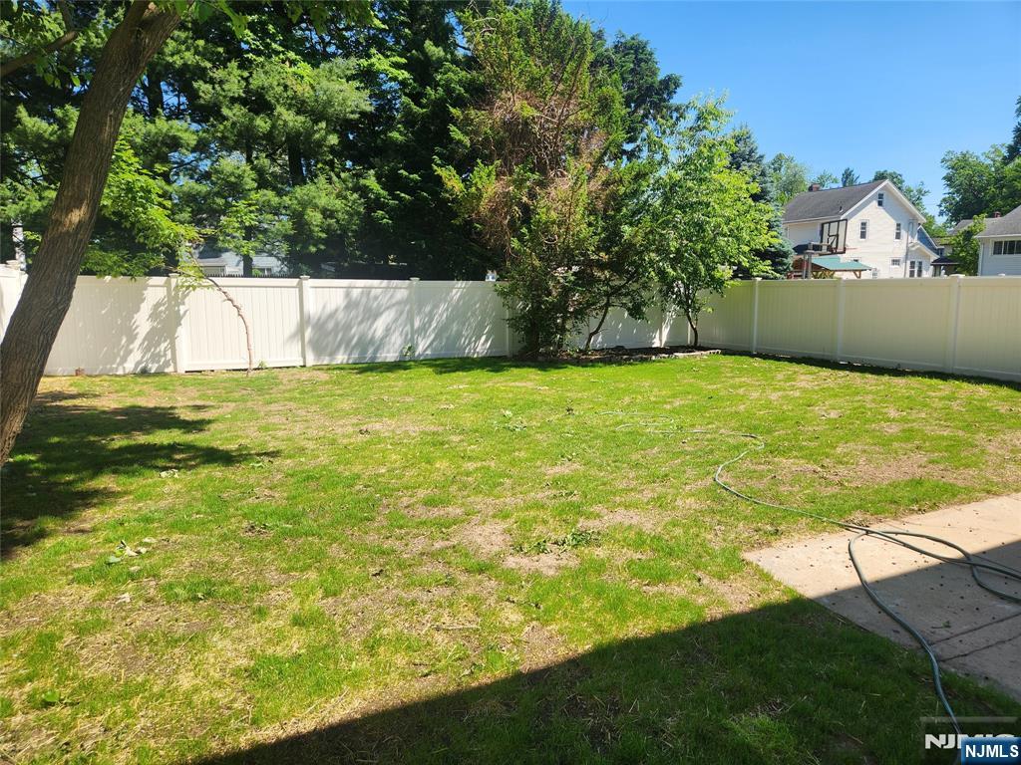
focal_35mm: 23
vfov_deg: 58.9
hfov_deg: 73.9
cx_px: 510
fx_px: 678
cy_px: 382
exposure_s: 1/848
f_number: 1.8
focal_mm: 5.4
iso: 20
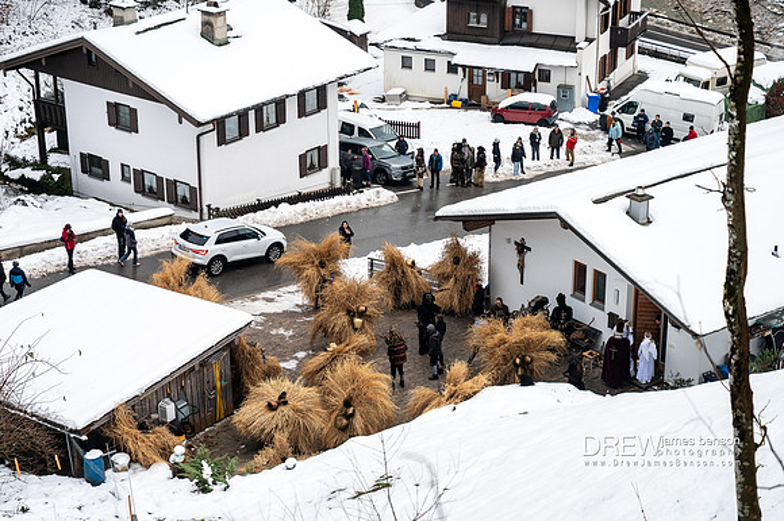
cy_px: 260
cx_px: 392
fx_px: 1524
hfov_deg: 28.9
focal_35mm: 70
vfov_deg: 19.4
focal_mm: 70
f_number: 4
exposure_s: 1/250
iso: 400
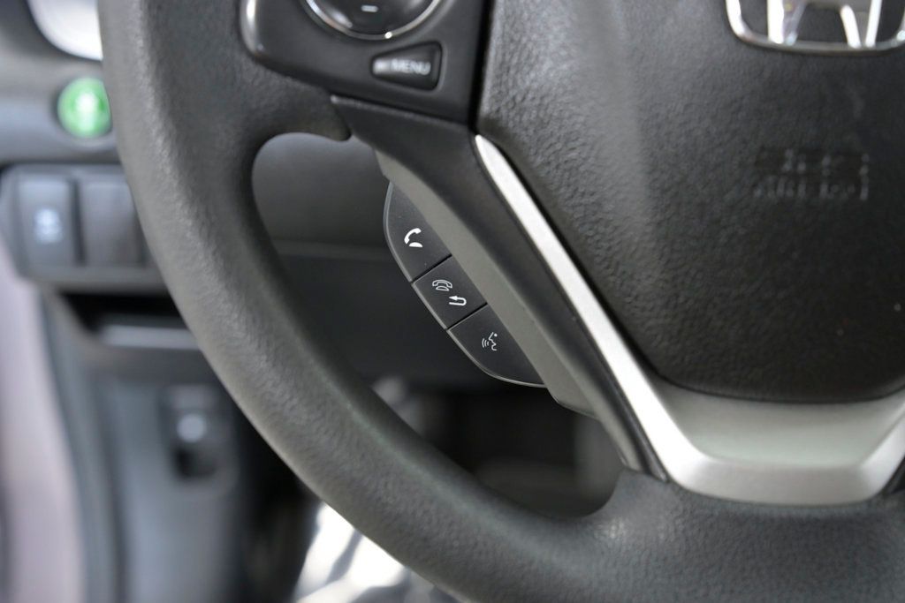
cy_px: 302
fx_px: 1433
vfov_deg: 23.8
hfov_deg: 35.0
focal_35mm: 57
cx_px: 452
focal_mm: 57
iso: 2000
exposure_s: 1/125
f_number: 4
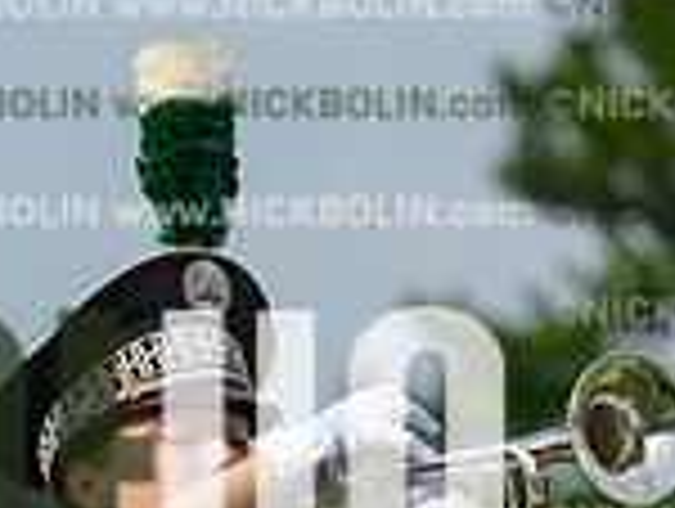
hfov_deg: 3.9
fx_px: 9785
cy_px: 524
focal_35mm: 501
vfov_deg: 3.0
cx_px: 184
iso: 100
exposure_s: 1/1600
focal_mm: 135
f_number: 4
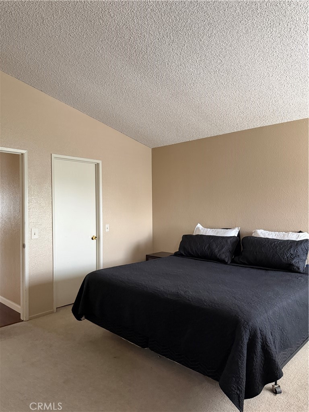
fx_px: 286
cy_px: 206
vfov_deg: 71.6
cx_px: 154
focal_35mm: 24
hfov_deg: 56.8
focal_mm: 6.76
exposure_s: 1/40
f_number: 1.78
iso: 640
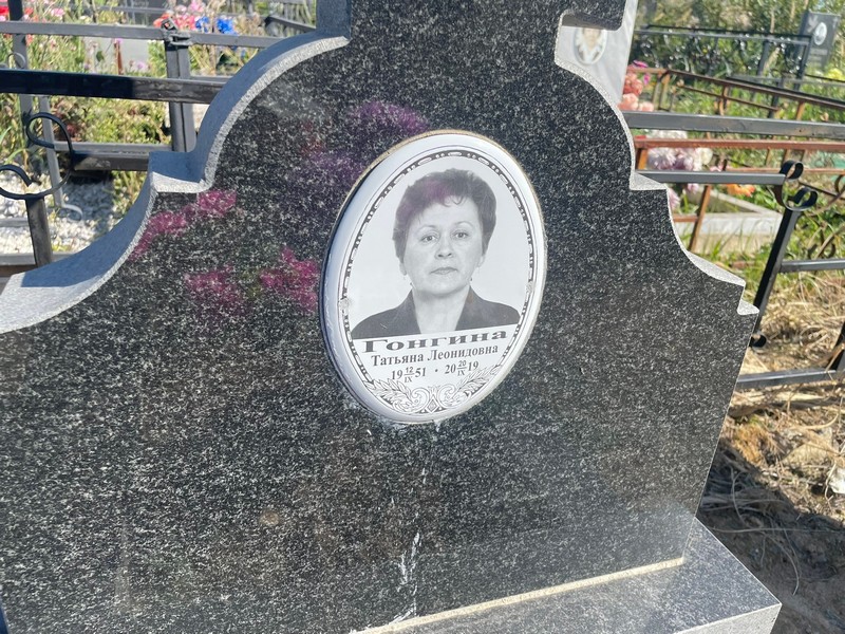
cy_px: 317
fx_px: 635
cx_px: 422
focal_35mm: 26
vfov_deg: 53.1
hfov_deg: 67.3
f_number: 1.6
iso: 32
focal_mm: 4.2
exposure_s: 1/2257
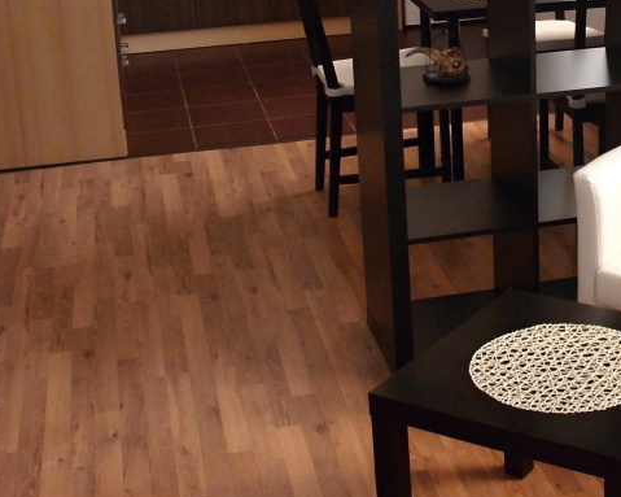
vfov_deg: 22.8
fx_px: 1213
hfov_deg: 27.9
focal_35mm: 66
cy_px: 102
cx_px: 535
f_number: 2.9
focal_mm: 6.3
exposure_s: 1/60
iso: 200
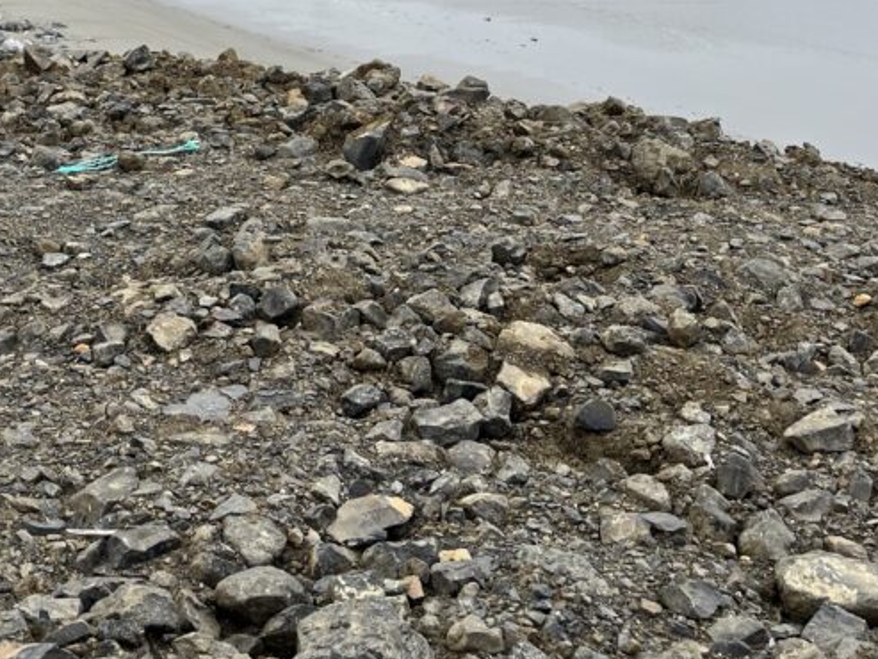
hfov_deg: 35.3
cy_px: 53
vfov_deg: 26.1
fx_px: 1370
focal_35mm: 54
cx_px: 315
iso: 50
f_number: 1.6
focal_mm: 5.1
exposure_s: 1/2463
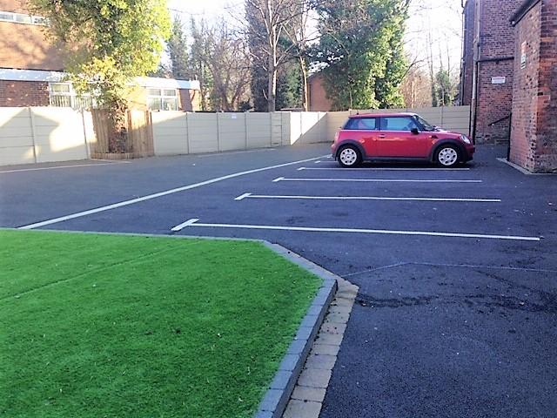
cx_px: 278
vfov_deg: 42.9
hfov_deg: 55.4
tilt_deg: -8.4
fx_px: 531
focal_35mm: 33
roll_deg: -0.8
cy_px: 209
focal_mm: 4.12
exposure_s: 1/175
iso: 50
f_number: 2.4
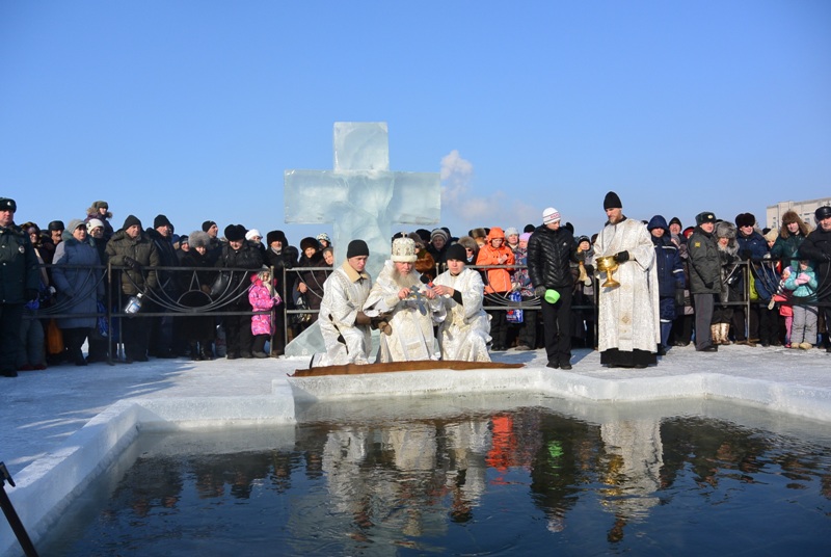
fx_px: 670
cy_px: 278
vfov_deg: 45.1
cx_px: 416
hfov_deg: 63.6
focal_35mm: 29
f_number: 5
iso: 100
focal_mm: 11
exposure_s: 1/800
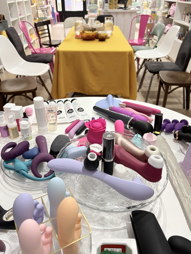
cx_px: 93
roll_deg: +0.8
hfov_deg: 48.2
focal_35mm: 29
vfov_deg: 61.6
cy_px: 120
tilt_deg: -29.7
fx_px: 213
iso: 250
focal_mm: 5.96
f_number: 1.6
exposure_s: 1/50
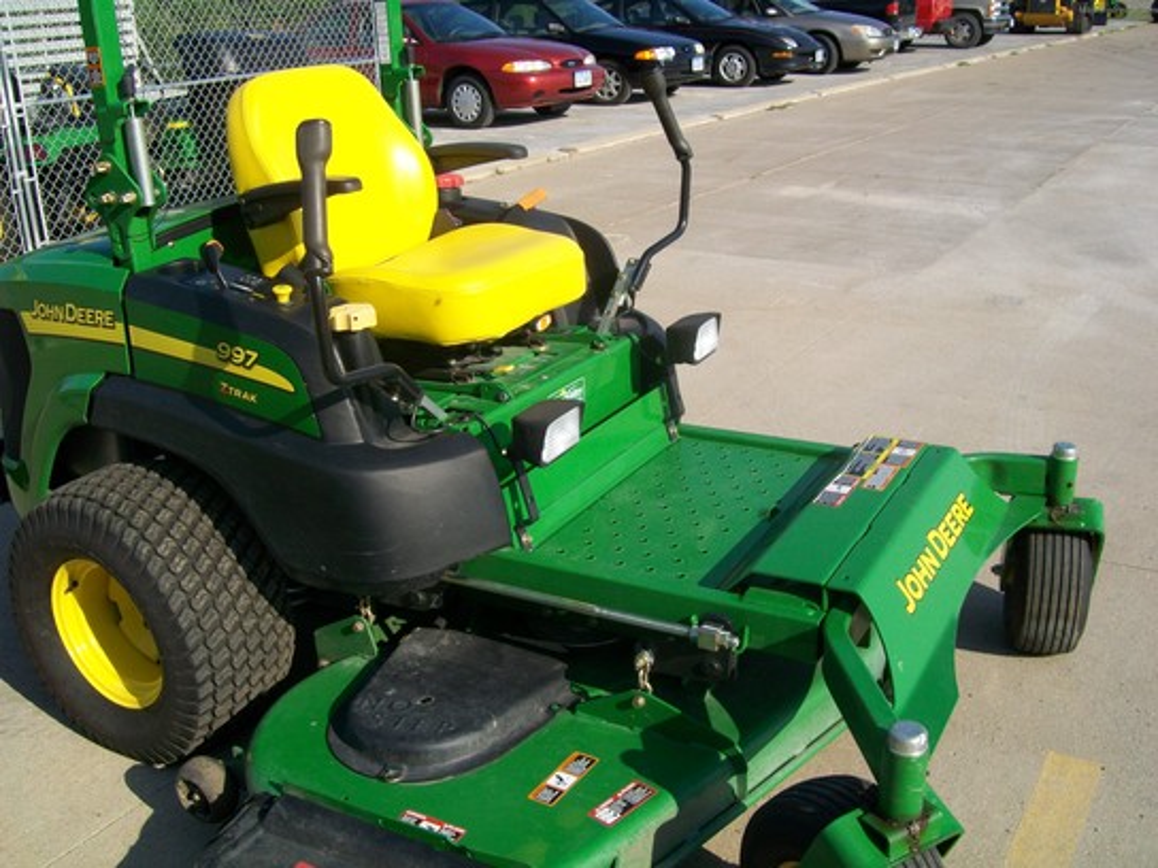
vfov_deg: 41.8
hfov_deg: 54.0
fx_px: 1137
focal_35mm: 34
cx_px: 579
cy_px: 434
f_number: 4.9
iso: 64
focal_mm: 6.1
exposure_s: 1/400
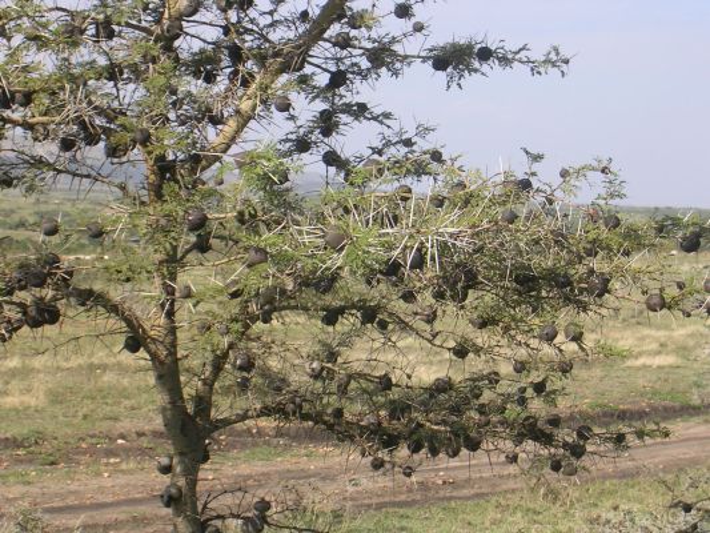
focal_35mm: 100
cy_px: 266
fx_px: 2052
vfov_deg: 14.8
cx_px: 355
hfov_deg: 19.6
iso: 50
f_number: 4.5
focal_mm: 15.2
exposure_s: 1/360
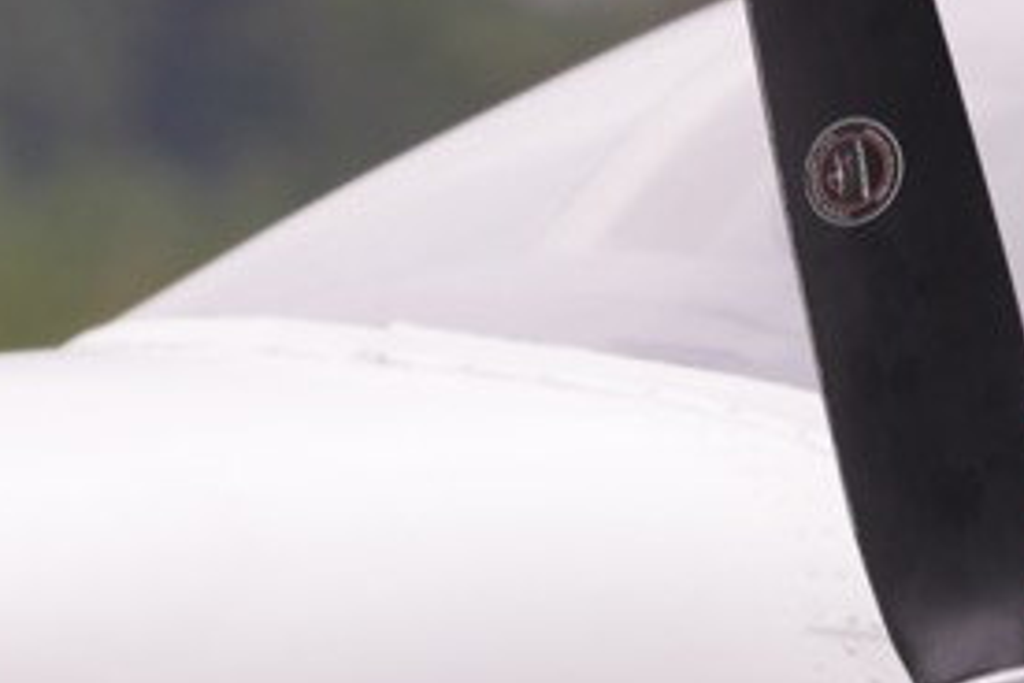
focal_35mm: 834
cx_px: 1139
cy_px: 1184
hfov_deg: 2.5
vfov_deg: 1.6
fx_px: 23721
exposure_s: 1/125
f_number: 2.8
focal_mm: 144
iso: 125
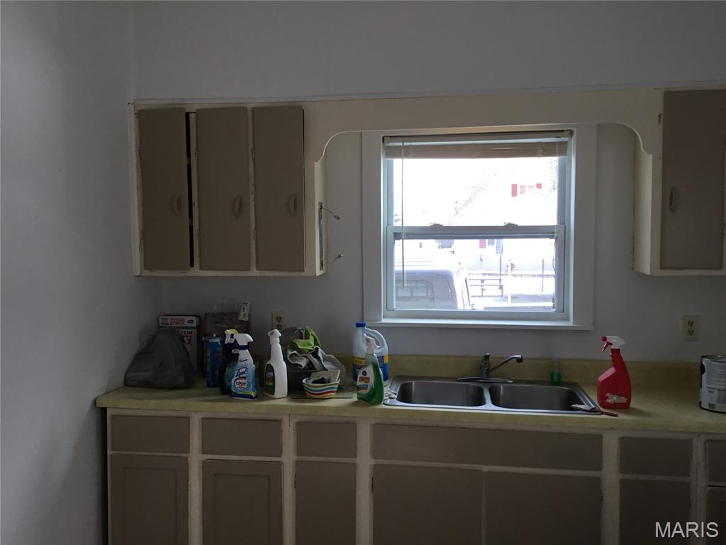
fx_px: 650
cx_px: 363
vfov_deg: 45.4
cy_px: 272
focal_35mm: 31
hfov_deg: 58.4
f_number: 2.4
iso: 40
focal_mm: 3.3
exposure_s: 1/120
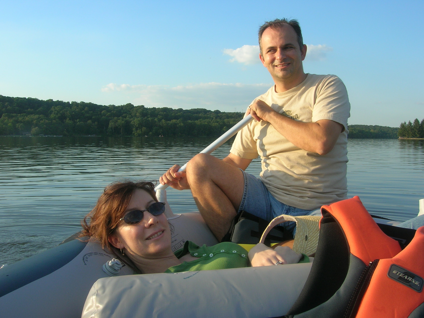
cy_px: 159
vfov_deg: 41.8
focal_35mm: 34
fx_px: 416
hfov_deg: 54.0
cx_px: 212
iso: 50
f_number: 4.9
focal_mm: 5.7
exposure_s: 1/190
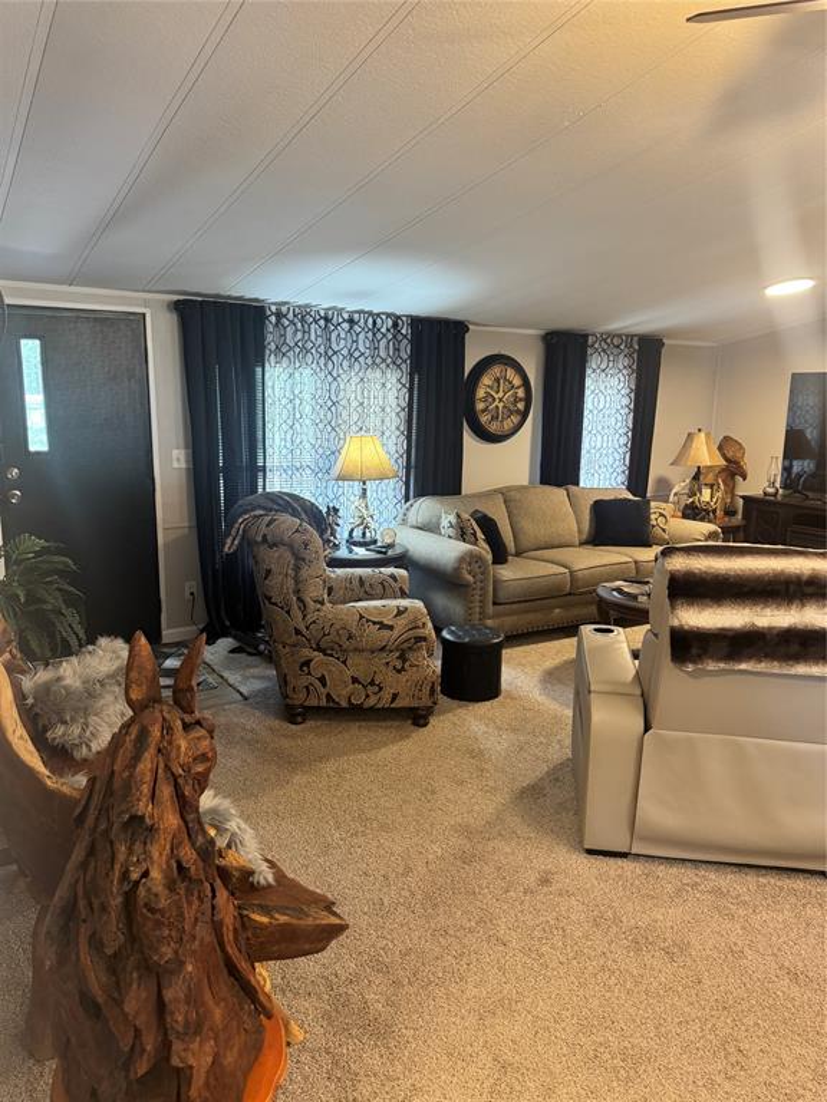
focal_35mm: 24
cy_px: 551
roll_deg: -0.4
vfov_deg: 71.6
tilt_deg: -11.5
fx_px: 765
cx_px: 414
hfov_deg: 56.8
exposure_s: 1/60
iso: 320
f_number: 1.78
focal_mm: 6.76
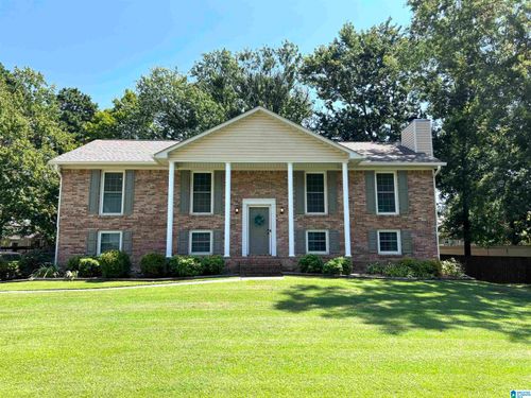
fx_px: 399
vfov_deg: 53.1
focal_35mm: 26
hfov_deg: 67.3
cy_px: 199
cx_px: 266
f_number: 1.5
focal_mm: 5.7
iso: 50
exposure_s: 1/1412
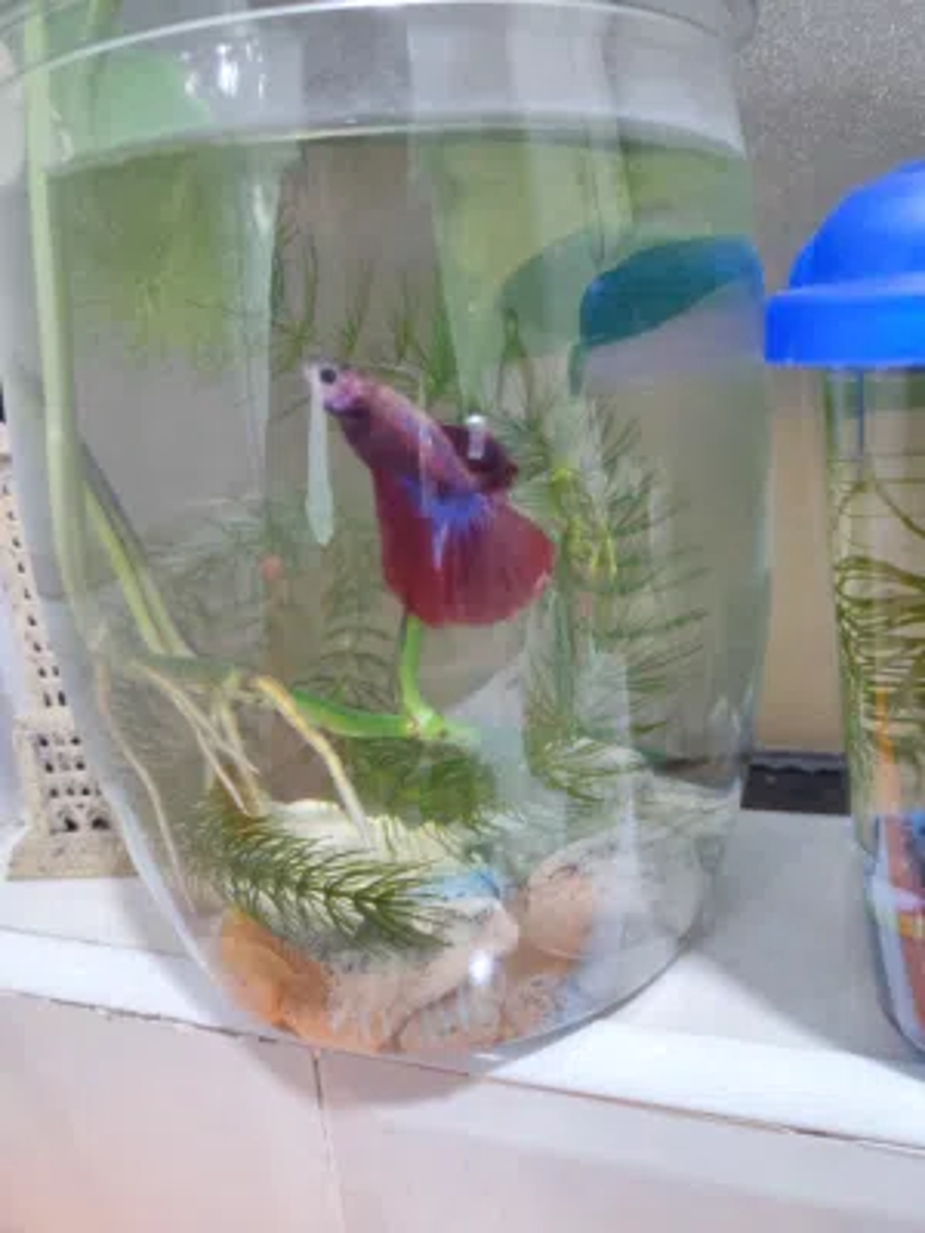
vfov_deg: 71.6
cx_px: 462
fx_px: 855
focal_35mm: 24
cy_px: 616
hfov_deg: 56.8
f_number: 1.89
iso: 245
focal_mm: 5.89
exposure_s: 1/20
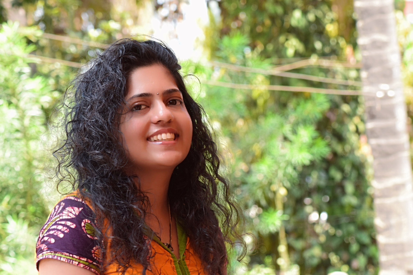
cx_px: 206
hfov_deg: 14.0
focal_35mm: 147
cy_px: 138
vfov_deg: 9.3
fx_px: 1686
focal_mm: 98
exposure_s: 1/125
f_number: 9
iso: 560
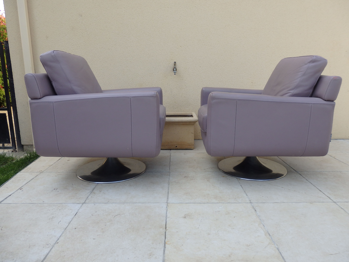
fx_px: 252
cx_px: 174
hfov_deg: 69.4
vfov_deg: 54.9
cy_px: 131
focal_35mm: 25
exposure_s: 1/500
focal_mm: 4.5
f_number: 3
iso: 125
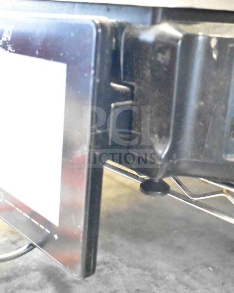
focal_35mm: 48
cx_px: 116
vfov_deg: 38.8
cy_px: 137
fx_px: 415
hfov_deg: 31.5
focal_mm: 28
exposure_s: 1/50
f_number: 4.2
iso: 25600
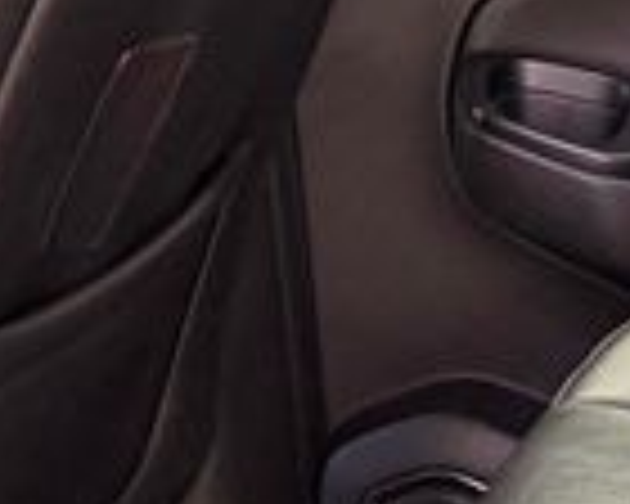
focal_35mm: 107
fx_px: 1995
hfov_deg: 14.3
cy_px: 99
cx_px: 1336
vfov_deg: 14.3
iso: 1000
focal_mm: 6.76
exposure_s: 1/40
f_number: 1.78
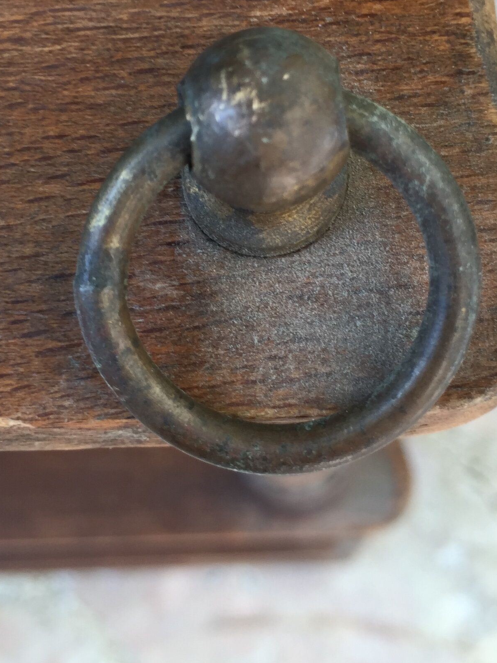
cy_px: 224
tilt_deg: -73.4
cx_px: 259
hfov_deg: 24.8
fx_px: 1129
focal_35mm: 59
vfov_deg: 32.4
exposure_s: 1/120
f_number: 2.2
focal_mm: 4.15
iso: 32
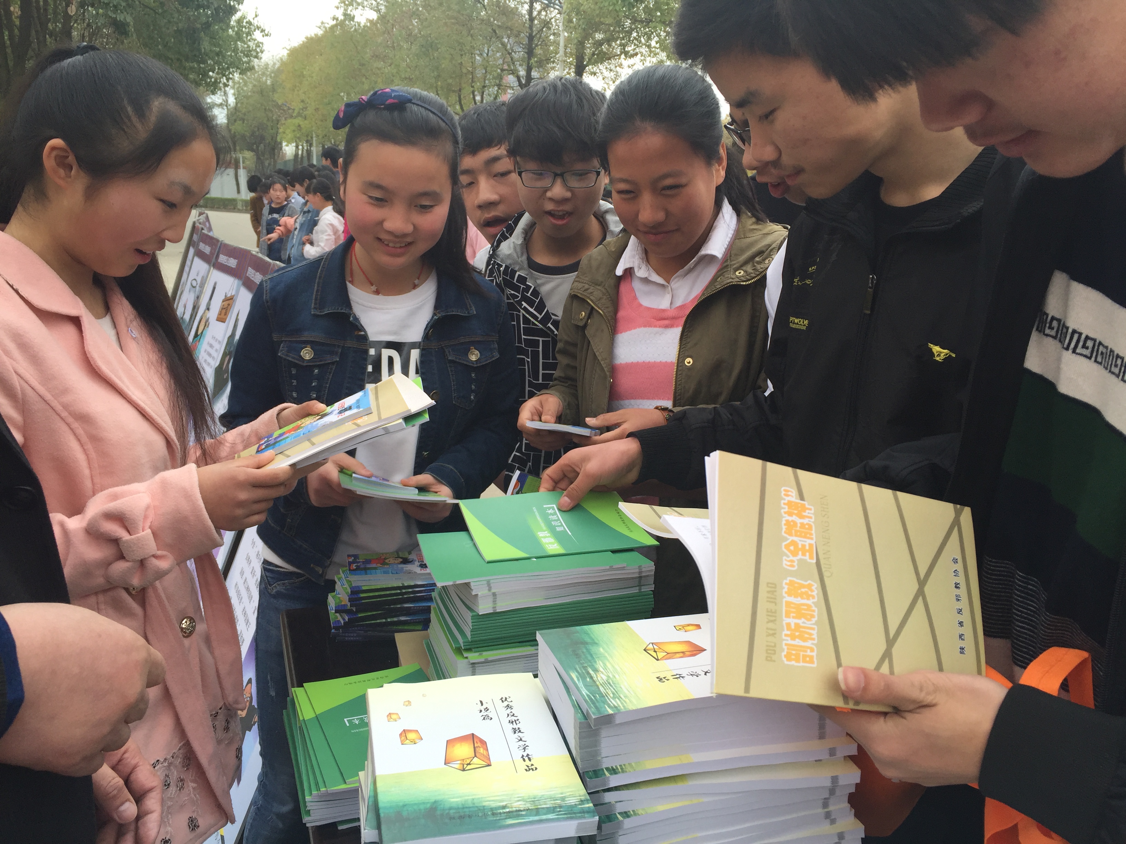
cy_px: 422
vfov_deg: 48.2
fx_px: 943
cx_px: 563
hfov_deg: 61.7
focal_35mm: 29
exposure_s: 1/297
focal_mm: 4.15
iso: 32
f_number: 2.2
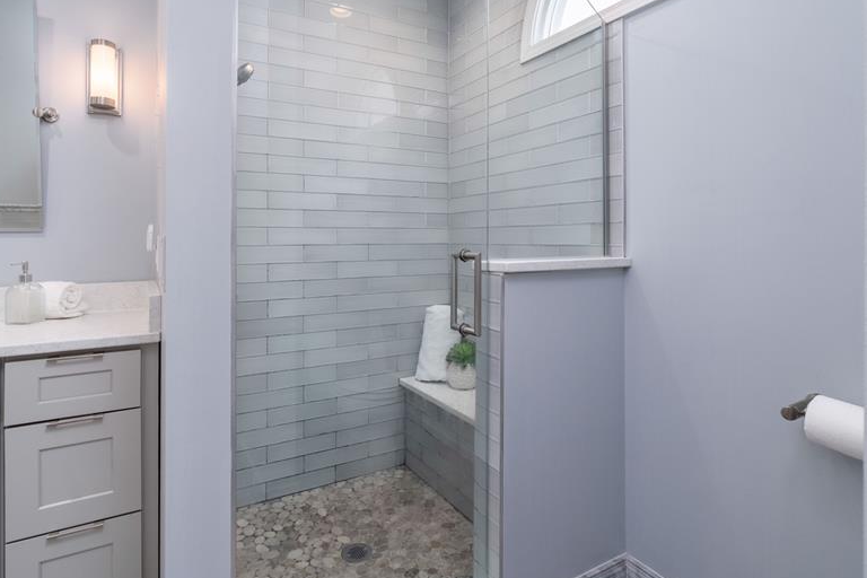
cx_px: 428
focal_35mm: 20
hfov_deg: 84.0
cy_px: 248
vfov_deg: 61.7
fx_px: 482
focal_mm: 10
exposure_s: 1/125
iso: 640
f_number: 6.4
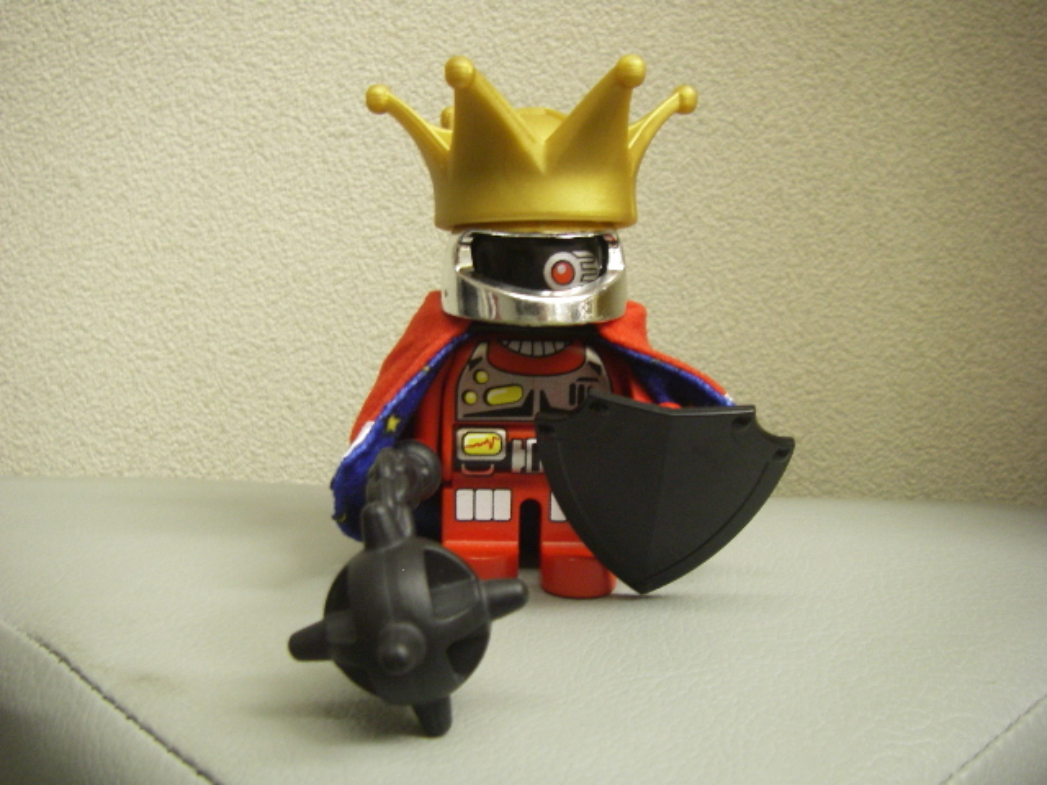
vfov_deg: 37.7
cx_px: 524
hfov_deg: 49.0
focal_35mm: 38
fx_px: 1149
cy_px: 392
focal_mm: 6.3
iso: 200
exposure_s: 1/4
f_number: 3.3
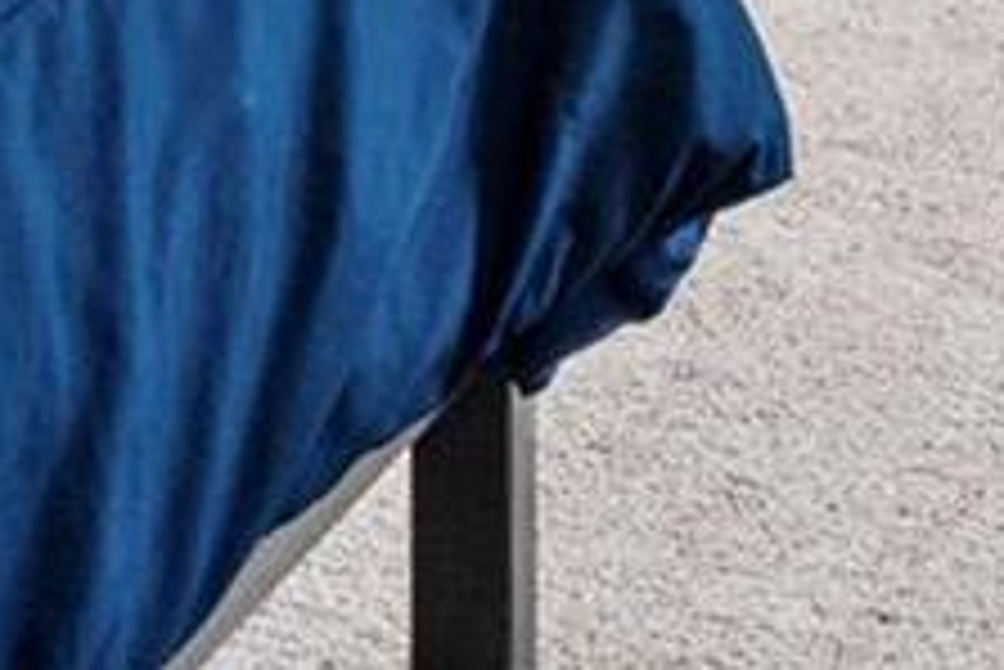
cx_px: 666
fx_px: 3600
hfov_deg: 15.8
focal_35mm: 129
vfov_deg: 8.7
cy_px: -1389
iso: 400
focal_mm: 9
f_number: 8
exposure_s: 1/20
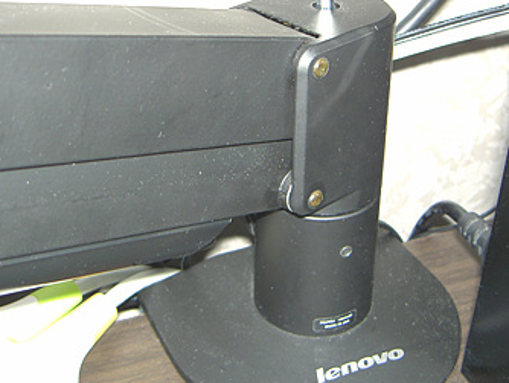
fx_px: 824
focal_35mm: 56
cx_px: 258
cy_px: 179
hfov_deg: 34.3
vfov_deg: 26.1
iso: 50
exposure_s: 1/60
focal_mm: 8
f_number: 2.8
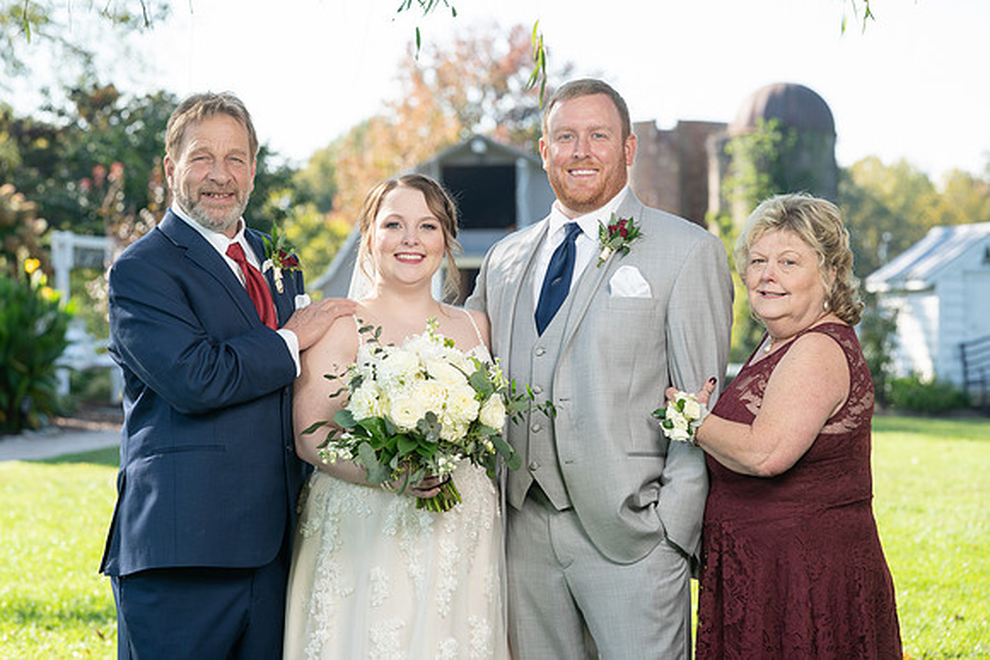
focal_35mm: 115
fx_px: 3164
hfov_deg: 17.8
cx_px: 446
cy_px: 297
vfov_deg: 11.9
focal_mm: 104
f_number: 5.6
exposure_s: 1/200
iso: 200
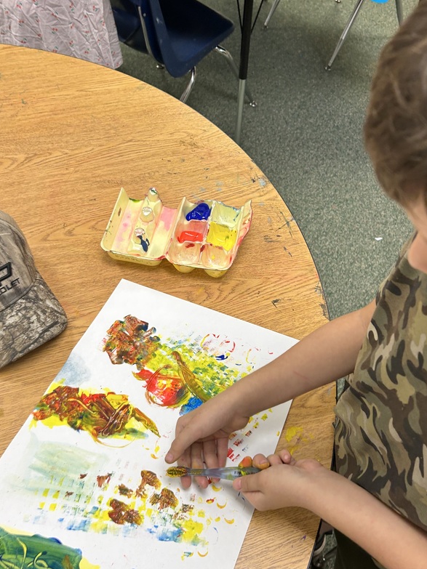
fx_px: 559
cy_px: 290
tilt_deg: -49.5
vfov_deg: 54.0
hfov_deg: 41.7
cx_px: 233
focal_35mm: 34
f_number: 1.5
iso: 64
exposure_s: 1/63
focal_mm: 5.7
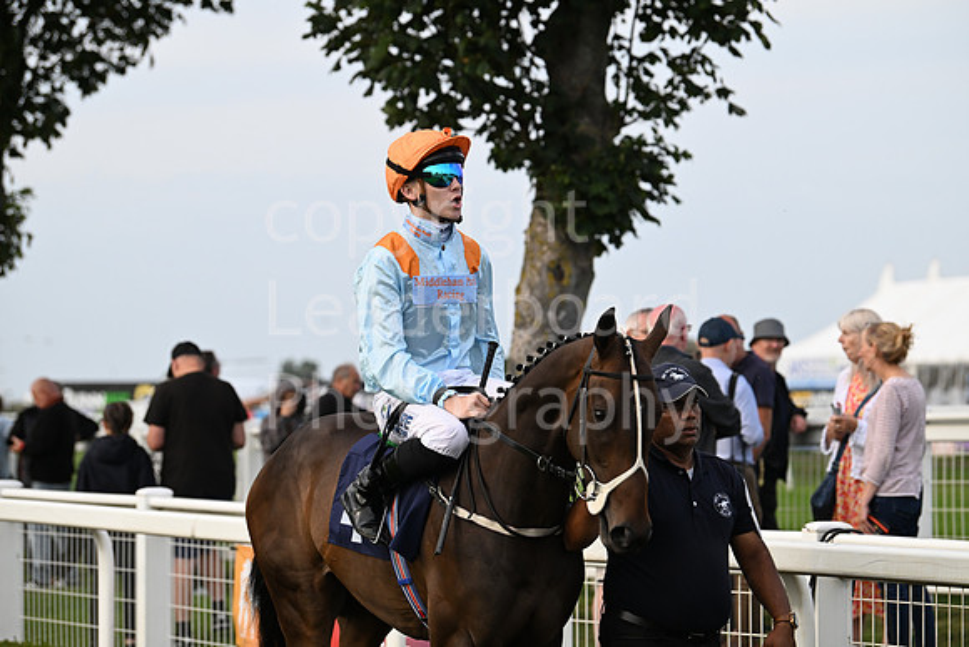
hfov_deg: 15.2
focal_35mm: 135
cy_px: 324
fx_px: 3634
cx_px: 484
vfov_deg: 10.2
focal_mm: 135
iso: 1000
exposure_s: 1/3200
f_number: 4.5
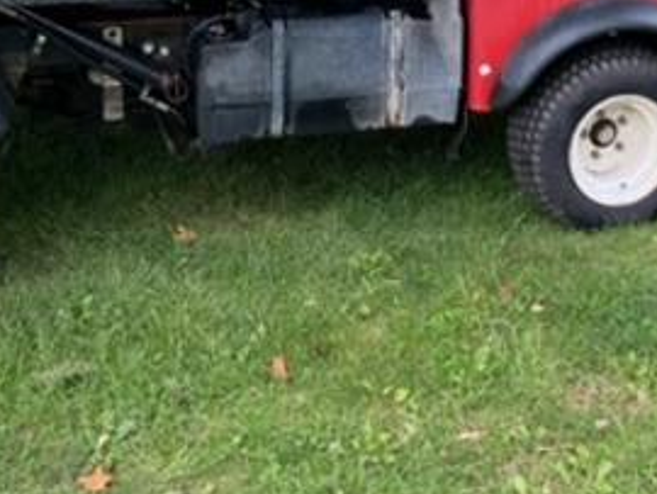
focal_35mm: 77
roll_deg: +1.6
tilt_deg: -10.7
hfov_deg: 25.2
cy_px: -207
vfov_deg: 17.6
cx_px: 443
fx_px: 1463
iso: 32
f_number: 1.8
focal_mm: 4.25
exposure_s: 1/162
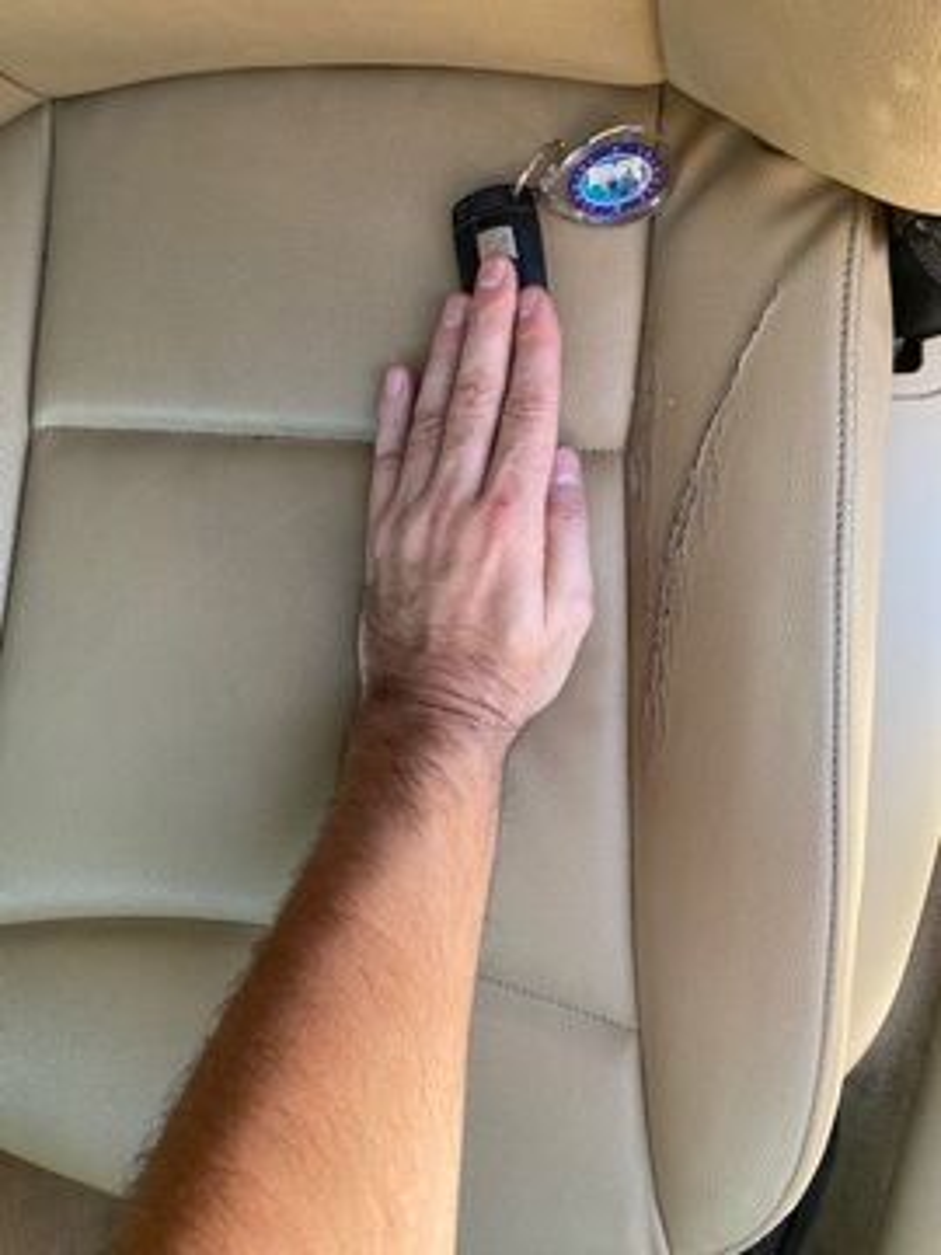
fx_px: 942
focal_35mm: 26
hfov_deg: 53.1
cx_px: 470
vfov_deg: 67.3
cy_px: 628
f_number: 1.8
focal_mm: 4.25
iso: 64
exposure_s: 1/122
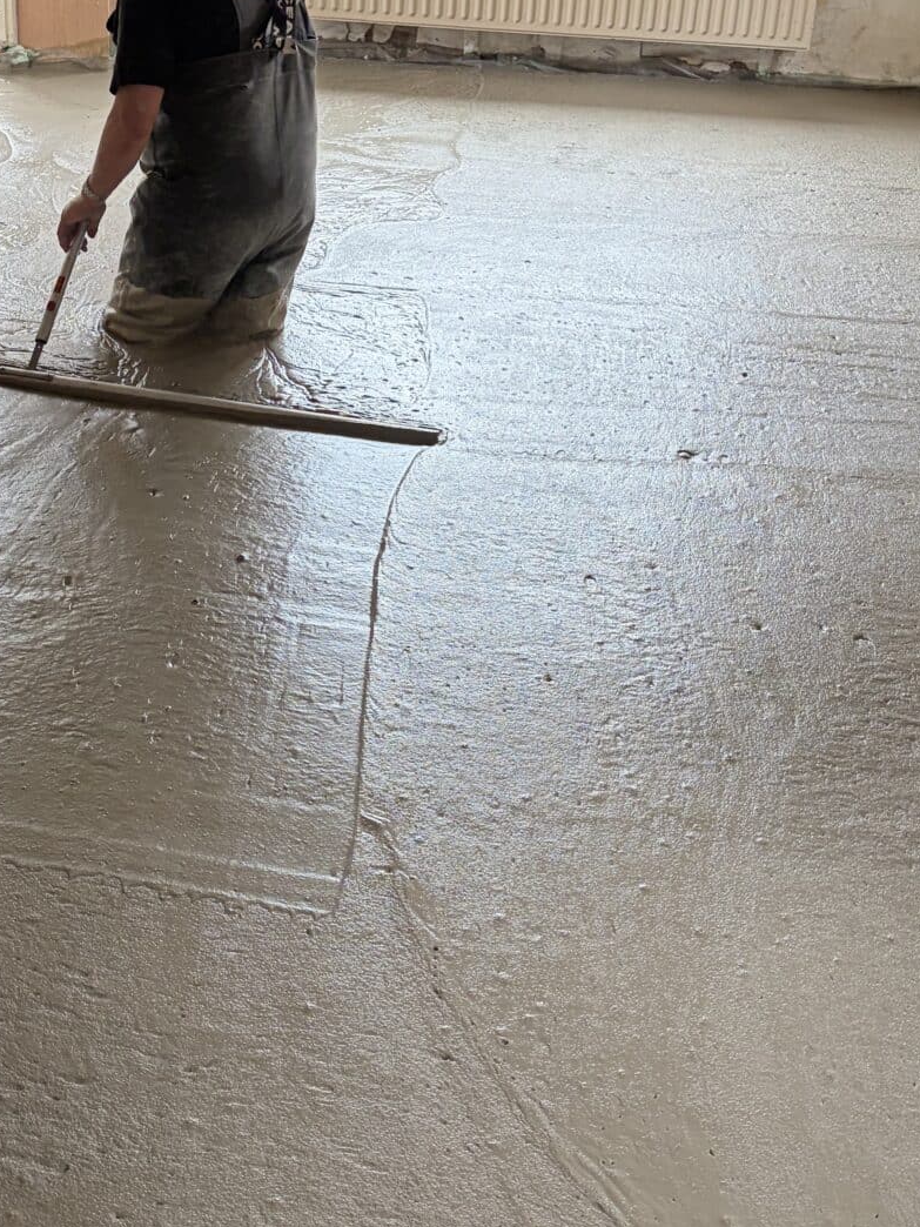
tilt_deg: -23.8
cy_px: 480
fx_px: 1807
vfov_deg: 37.3
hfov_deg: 28.5
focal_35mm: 51
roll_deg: -3.5
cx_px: 343
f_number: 1.6
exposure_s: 1/121
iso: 100
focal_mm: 5.96
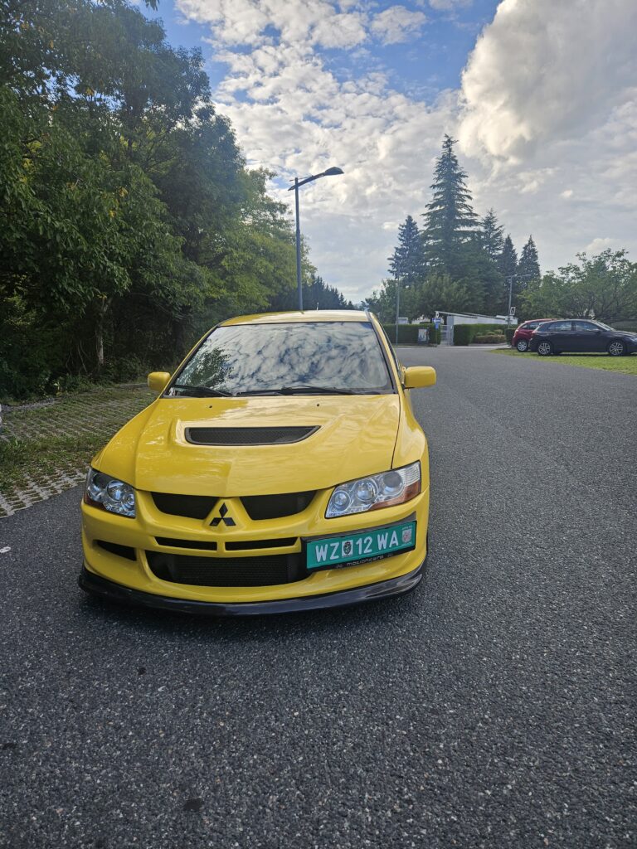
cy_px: 424
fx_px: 564
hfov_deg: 58.9
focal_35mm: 23
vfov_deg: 73.9
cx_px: 318
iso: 25
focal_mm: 5.4
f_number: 1.8
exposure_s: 1/657
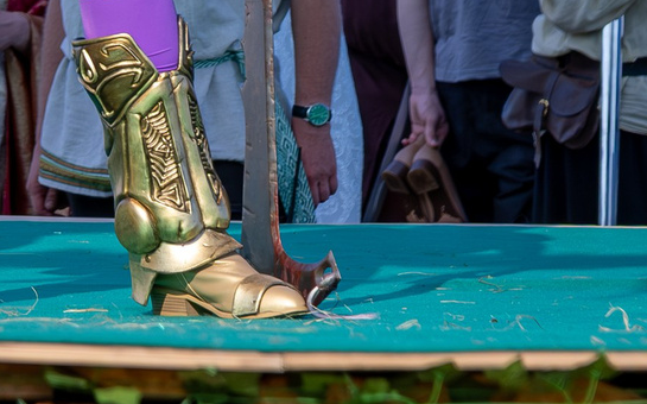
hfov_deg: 5.4
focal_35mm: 383
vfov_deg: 3.4
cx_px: -466
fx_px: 6750
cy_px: -553
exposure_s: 1/1000
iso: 160
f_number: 4
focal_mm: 51.6
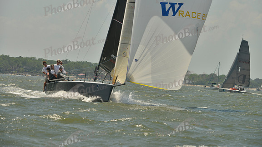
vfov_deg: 5.2
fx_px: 1612
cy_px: 63
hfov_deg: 9.3
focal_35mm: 232
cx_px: 131
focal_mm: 220
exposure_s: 1/1250
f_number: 10
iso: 280
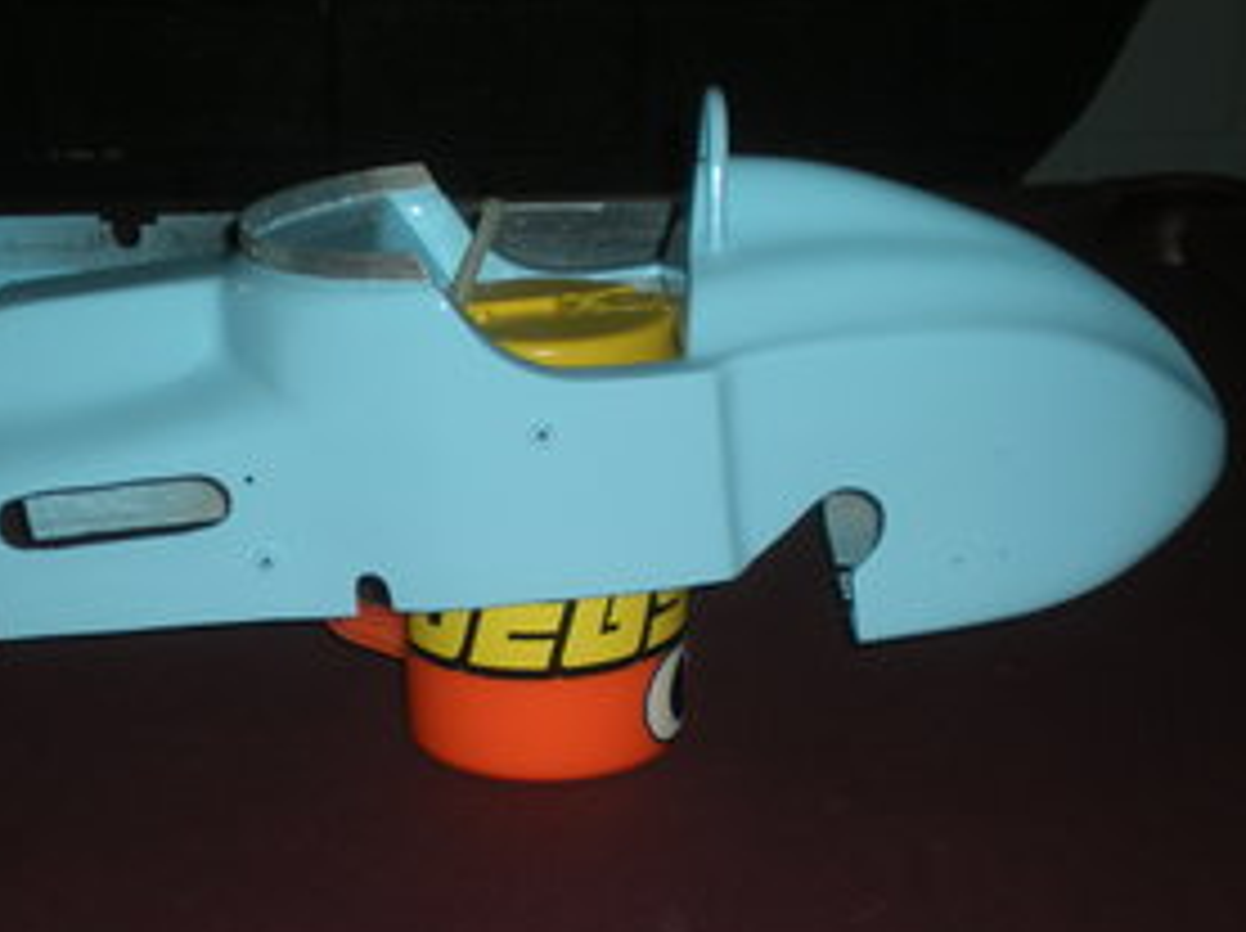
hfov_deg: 24.1
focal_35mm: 81
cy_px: 590
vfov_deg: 18.1
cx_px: 526
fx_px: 2912
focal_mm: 9.3
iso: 95
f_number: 3.9
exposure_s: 1/60
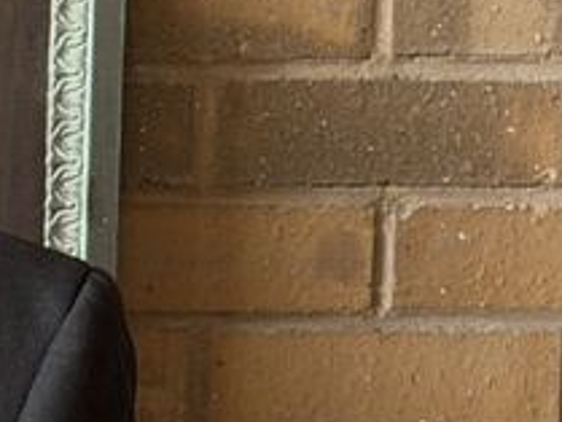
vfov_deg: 6.3
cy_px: 347
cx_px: -678
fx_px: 3817
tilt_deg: -4.9
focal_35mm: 235
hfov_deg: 7.9
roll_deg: -0.5
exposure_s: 1/79
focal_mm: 6.76
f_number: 1.78
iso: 100
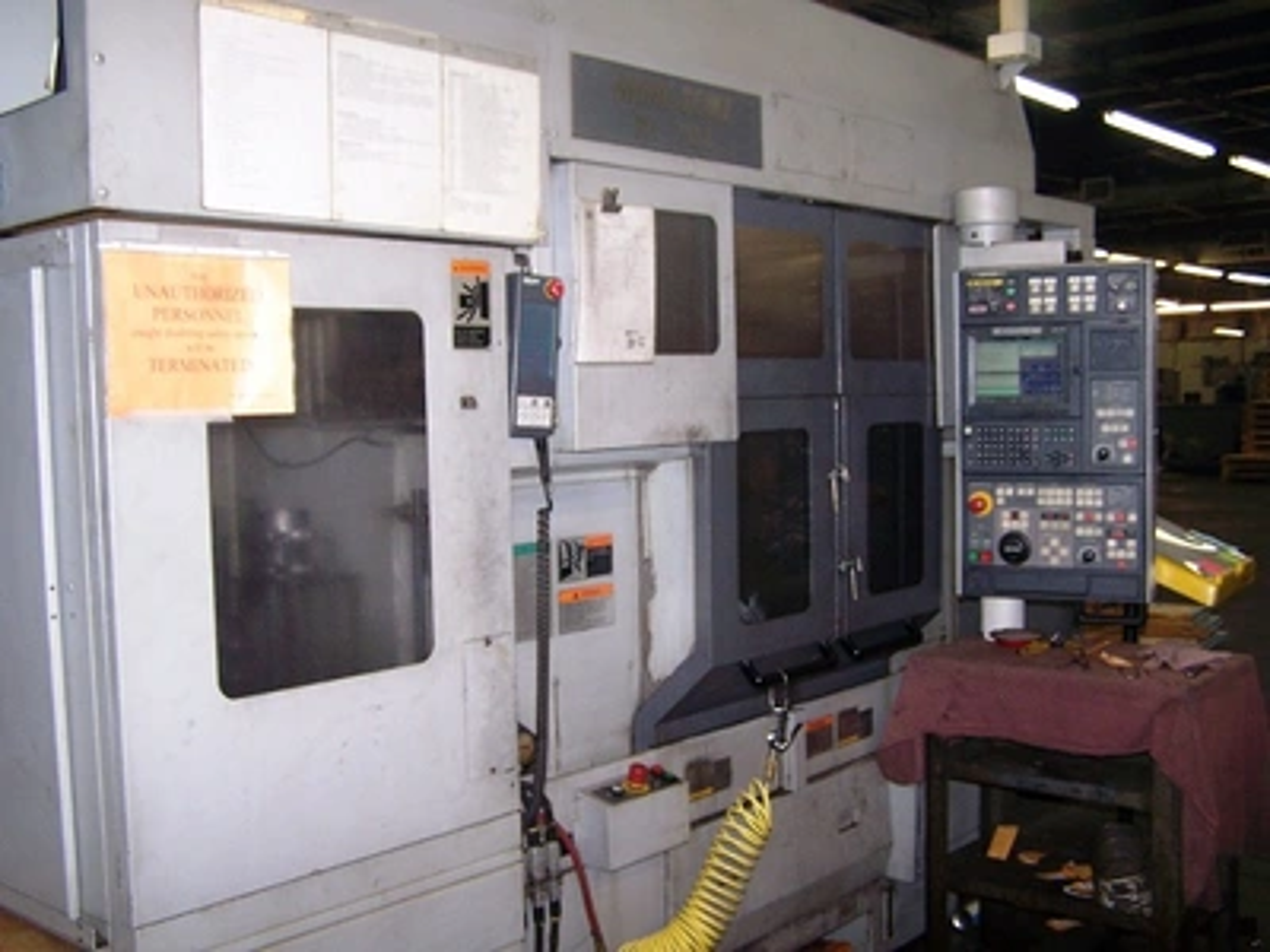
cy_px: 476
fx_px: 1394
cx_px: 635
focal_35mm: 38
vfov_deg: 37.7
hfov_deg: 49.0
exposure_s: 1/60
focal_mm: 6.3
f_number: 2.8
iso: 140
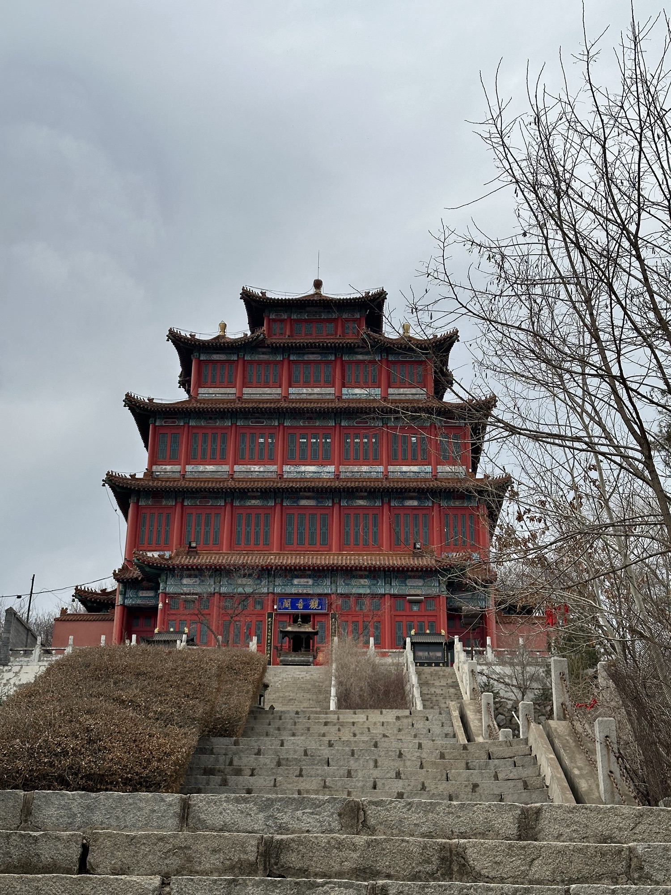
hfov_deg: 30.3
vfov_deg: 39.7
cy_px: 448
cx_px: 336
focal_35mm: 48
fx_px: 1241
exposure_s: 1/5882
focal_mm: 6.86
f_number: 1.78
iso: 64
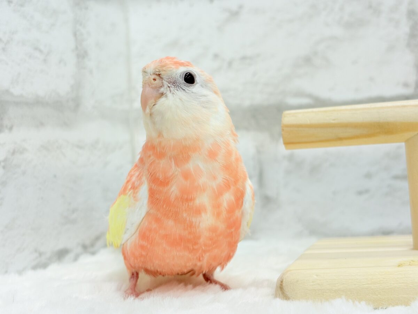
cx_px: 209
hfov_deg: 36.8
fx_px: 628
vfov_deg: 28.0
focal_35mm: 52
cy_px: 157
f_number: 1.6
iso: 40
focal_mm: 5.96
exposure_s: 1/50
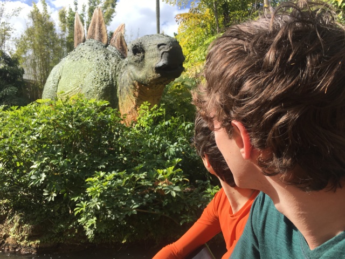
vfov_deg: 48.2
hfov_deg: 61.7
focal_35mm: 29
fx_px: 289
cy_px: 130
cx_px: 172
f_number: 2.2
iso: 25
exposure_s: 1/884
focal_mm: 4.15
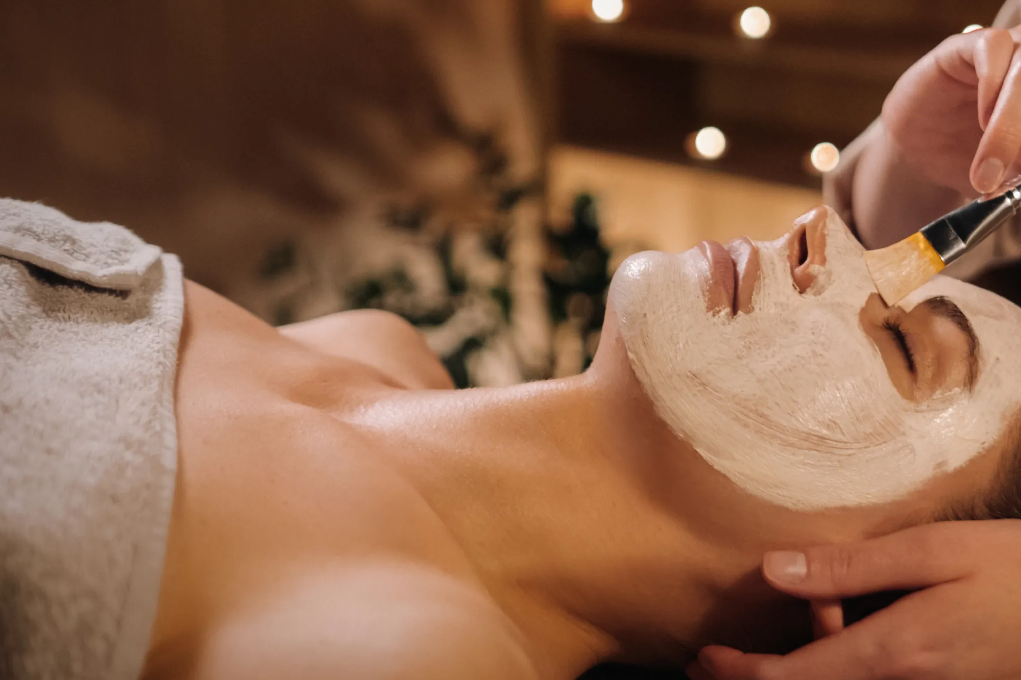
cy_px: 271
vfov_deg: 24.1
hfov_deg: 35.0
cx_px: 749
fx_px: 1588
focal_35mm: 56
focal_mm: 23
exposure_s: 1/200
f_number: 1.8
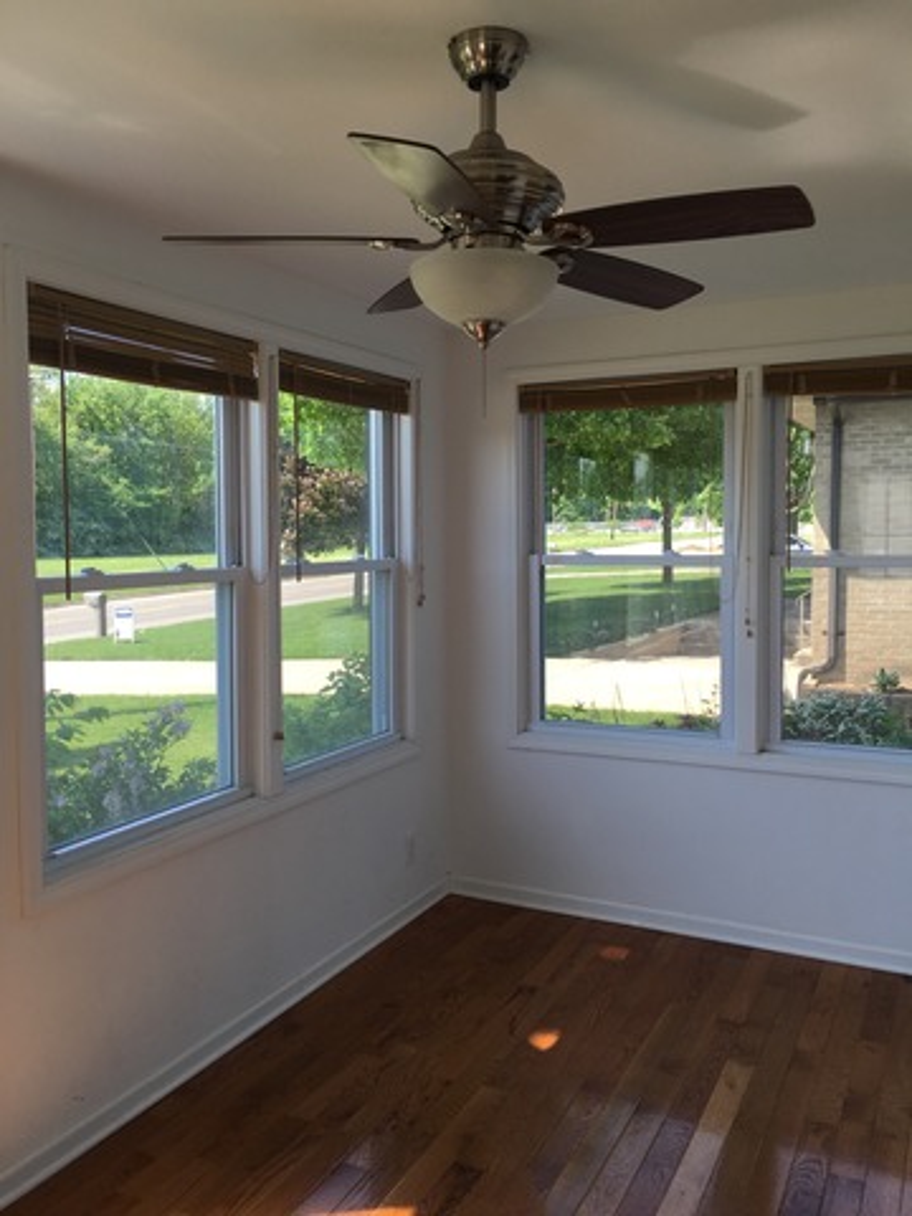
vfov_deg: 61.7
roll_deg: +0.5
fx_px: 1019
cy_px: 608
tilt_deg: -1.3
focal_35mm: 29
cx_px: 456
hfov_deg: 48.2
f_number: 2.2
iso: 25
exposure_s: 1/275
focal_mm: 4.15
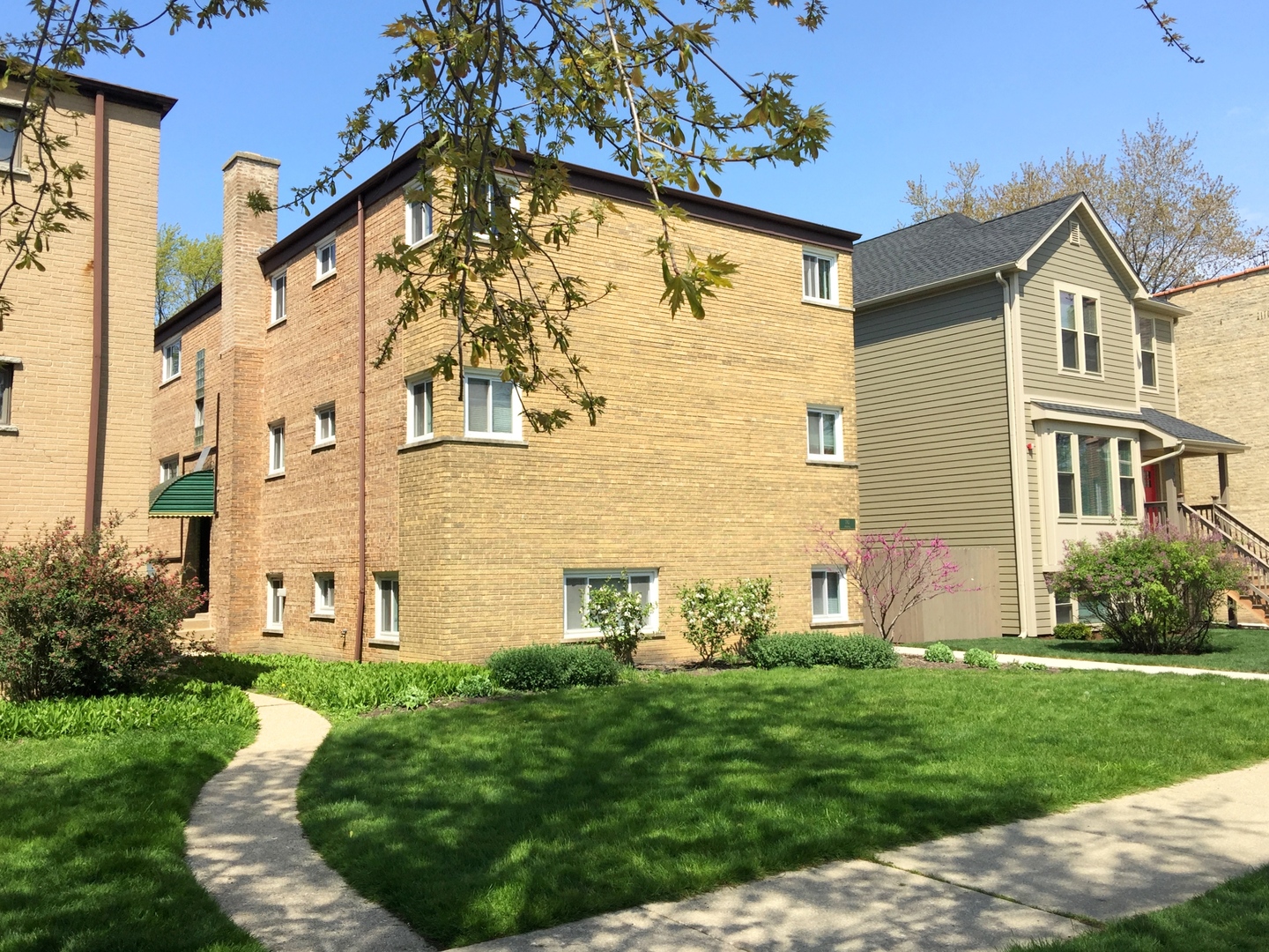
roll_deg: -0.8
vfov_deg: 48.2
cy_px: 476
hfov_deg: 61.7
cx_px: 634
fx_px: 1063
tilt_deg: +5.6
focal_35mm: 29
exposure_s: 1/1412
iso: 32
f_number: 2.2
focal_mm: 4.15
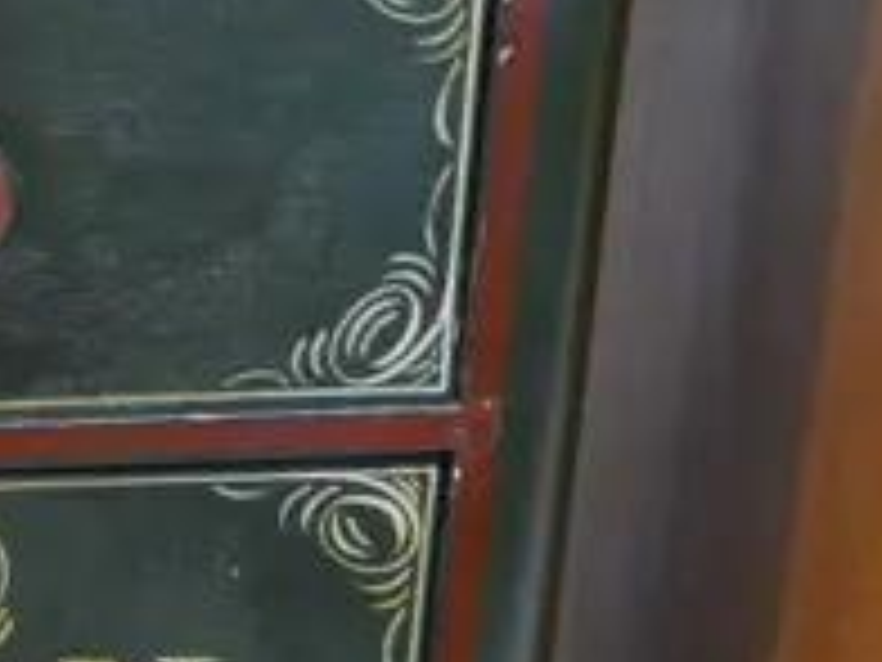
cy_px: 248
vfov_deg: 7.1
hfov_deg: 9.1
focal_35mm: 209
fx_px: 5325
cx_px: -590
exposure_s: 1/50
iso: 3200
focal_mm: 20
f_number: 8
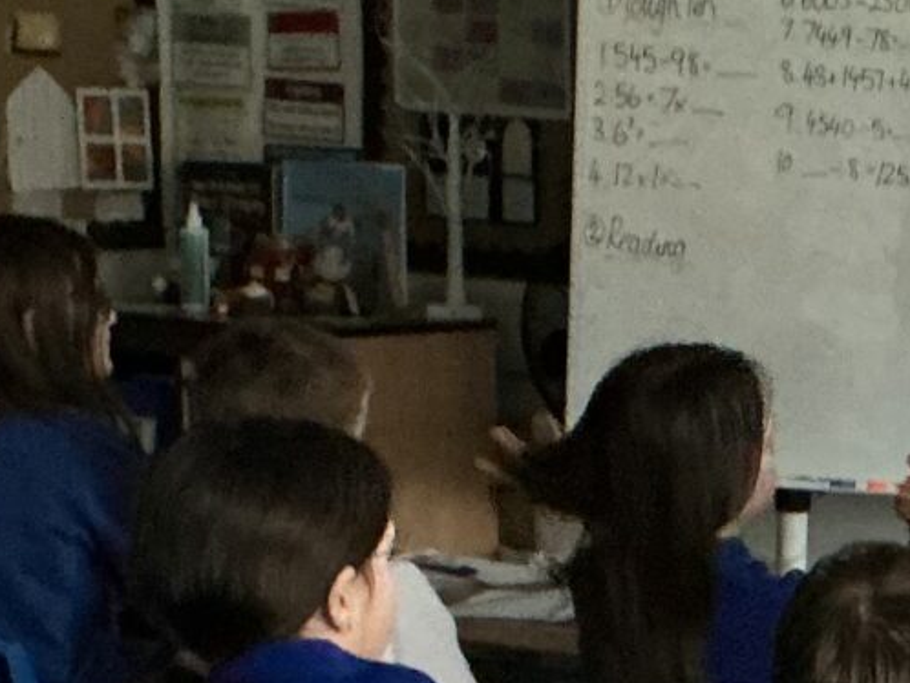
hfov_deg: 12.6
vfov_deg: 9.8
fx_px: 3919
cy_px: 847
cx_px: 1321
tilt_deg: -11.5
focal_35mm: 149
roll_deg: -2.3
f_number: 1.8
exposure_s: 1/30
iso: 400
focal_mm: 3
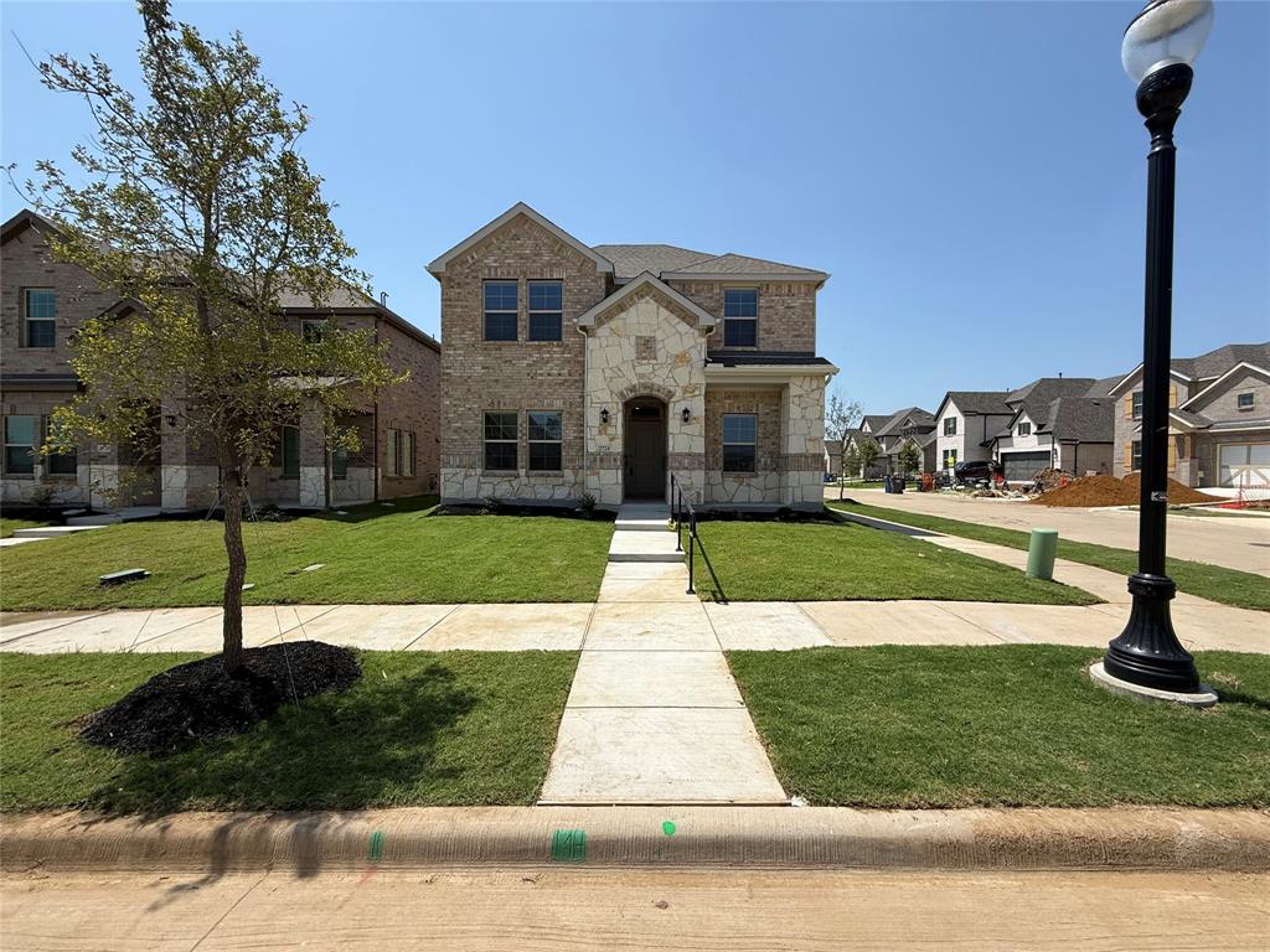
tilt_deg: -1.3
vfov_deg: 85.7
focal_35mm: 14
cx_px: 635
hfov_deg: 102.1
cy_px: 476
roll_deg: -0.6
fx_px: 514
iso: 50
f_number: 2.2
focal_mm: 2.22
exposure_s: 1/2841
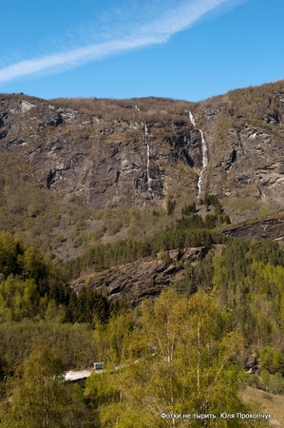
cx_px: 142
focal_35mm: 36
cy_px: 214
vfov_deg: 53.2
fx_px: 427
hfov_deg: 36.8
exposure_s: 1/640
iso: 100
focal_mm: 24
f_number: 5
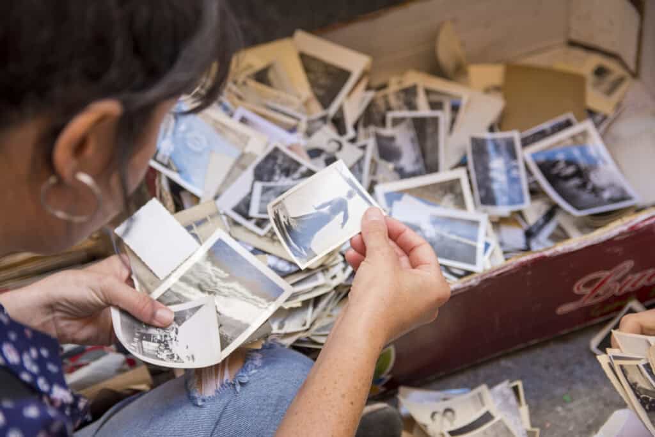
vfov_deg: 18.2
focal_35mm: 75
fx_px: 1365
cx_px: 328
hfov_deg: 27.0
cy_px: 218
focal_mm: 50
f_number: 2.8
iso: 200
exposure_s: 1/160
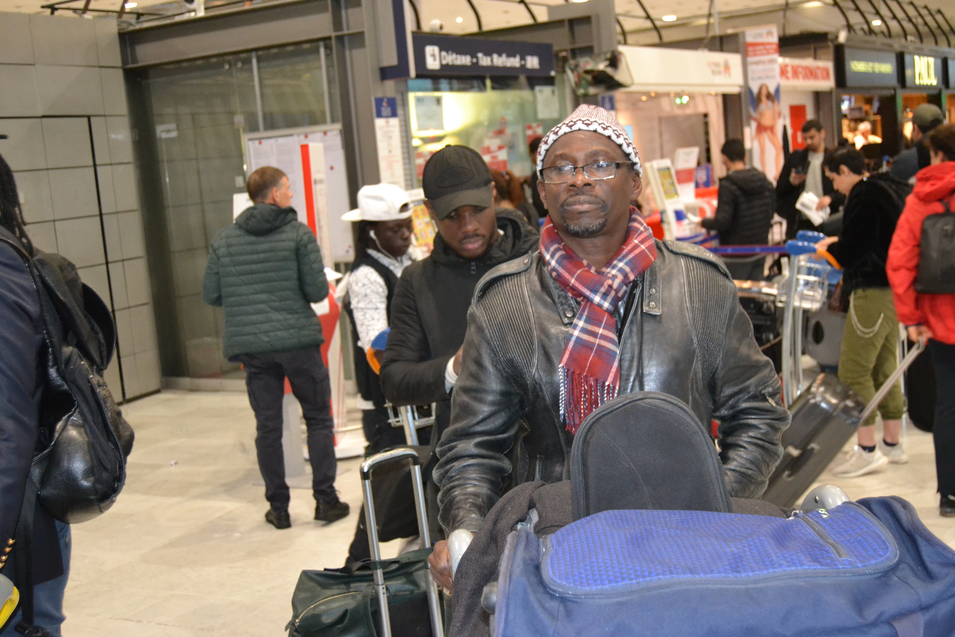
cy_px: 318
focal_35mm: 45
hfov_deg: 43.6
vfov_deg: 29.9
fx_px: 1194
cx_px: 478
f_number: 4.2
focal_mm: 30
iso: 2500
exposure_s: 1/60
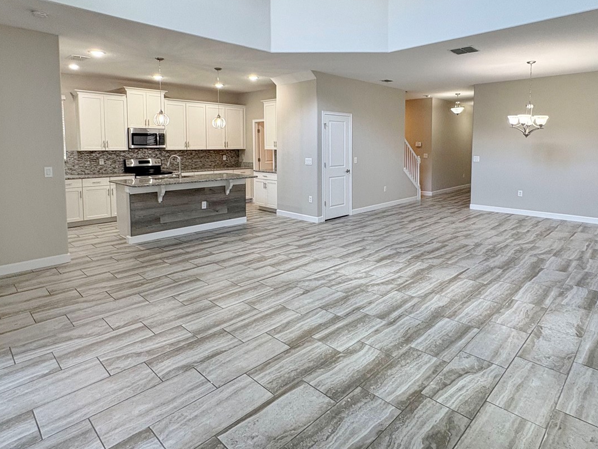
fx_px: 363
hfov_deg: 78.9
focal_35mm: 21
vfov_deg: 62.5
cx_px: 317
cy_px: 167
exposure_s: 1/120
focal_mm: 2.22
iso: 250
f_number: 2.2
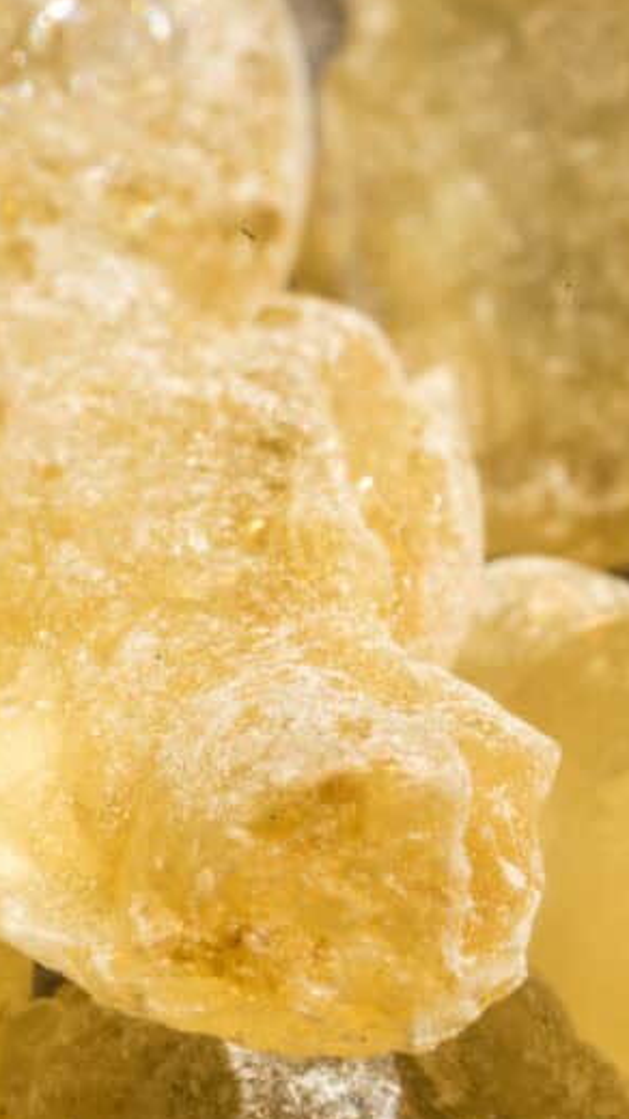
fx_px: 6433
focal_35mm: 217
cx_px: 1028
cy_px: 645
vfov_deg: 9.9
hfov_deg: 5.5
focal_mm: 105
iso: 50
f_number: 51
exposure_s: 1/15
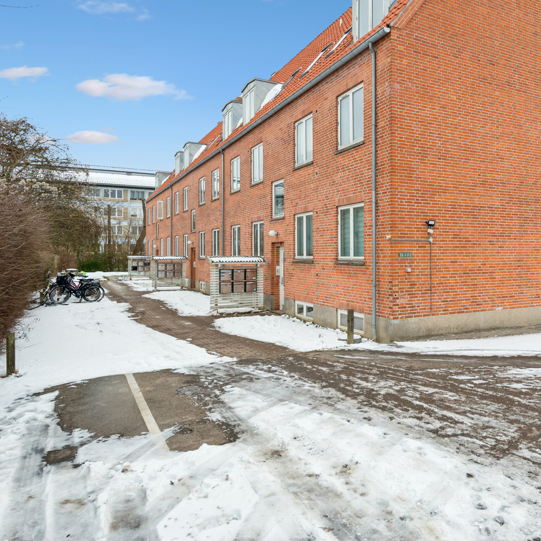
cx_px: 404
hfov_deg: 56.3
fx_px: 477
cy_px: 269
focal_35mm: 27
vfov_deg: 59.1
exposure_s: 1/30
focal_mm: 21
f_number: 10
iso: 200
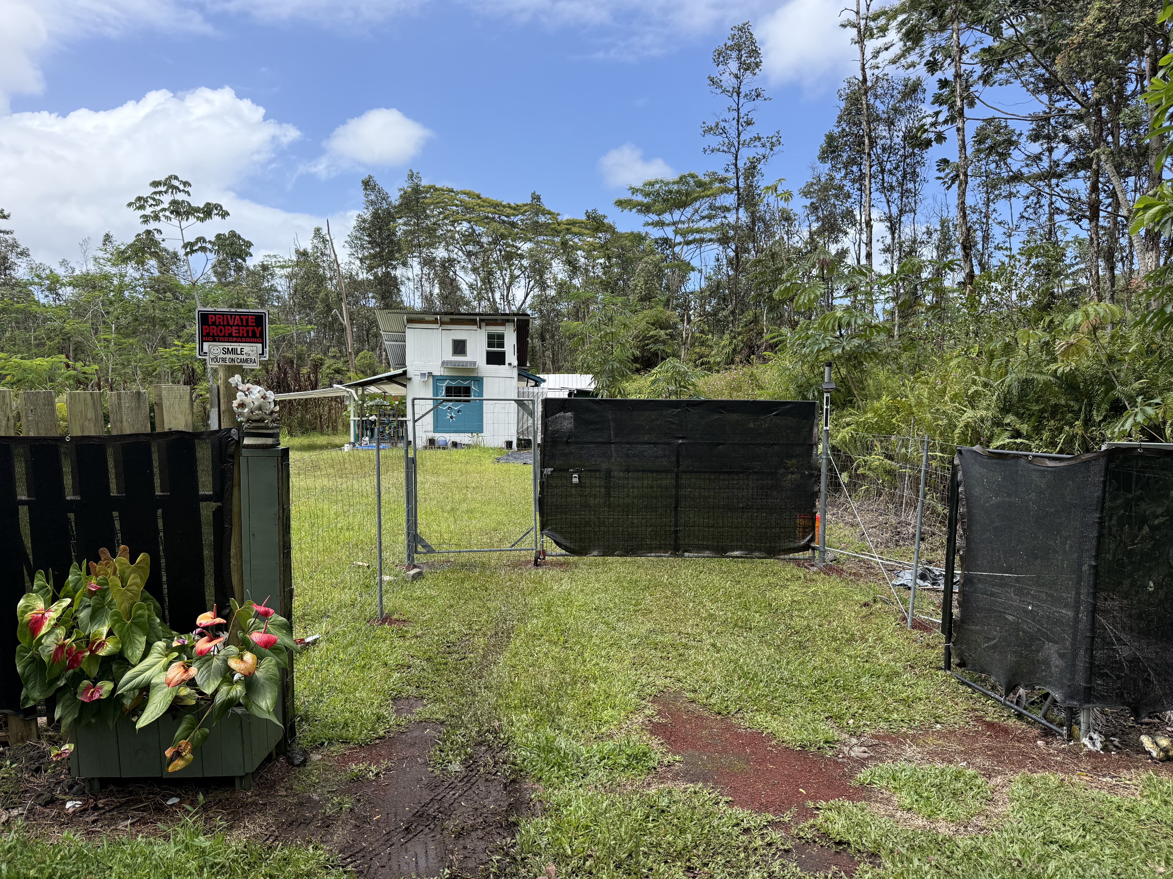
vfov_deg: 56.8
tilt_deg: -3.1
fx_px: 813
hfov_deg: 71.6
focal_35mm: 24
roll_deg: -0.4
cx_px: 586
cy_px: 440
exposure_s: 1/2703
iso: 100
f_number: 1.78
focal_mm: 6.76
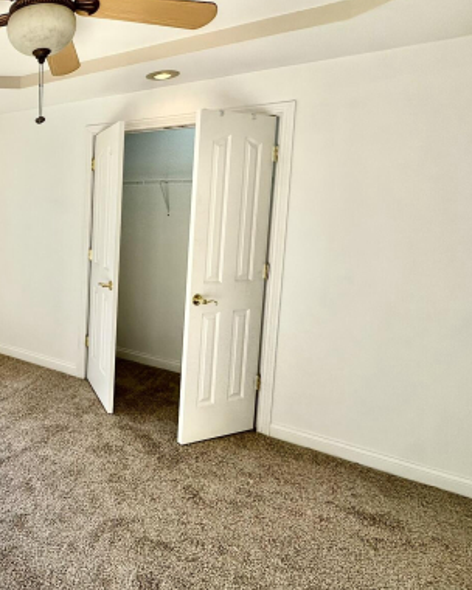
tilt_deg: -5.4
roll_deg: -0.2
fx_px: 419
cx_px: -27
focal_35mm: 24
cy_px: 244
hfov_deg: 46.3
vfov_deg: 69.7
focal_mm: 2.22
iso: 40
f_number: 2.2
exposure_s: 1/643
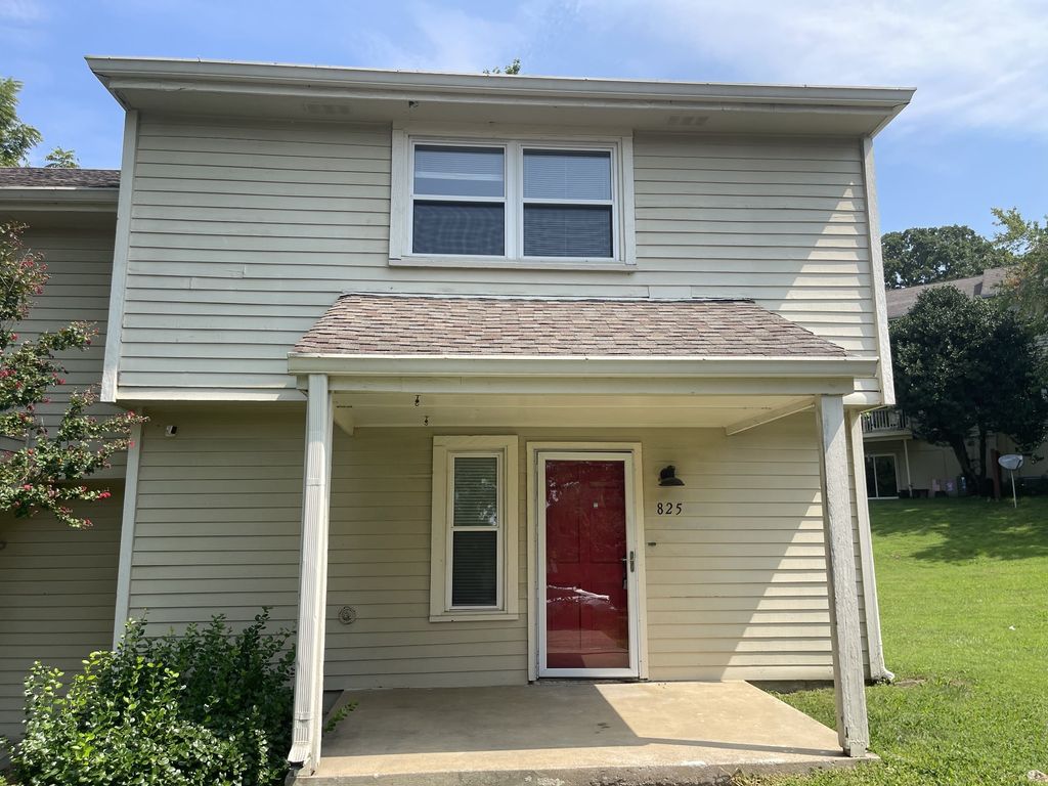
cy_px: 393
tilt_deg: +8.1
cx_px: 524
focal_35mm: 25
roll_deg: -0.8
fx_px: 757
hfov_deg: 69.4
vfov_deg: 54.9
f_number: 1.6
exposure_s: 1/2012
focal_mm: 5.1
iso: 32
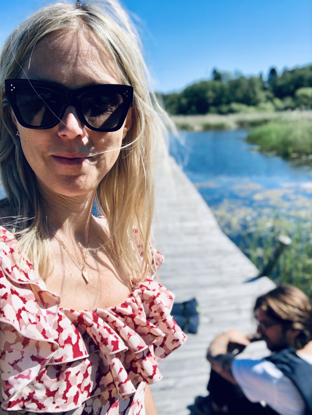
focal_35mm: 32
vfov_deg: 56.8
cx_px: 156
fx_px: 384
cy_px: 208
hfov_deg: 44.2
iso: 20
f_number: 2.2
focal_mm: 2.87
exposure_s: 1/892
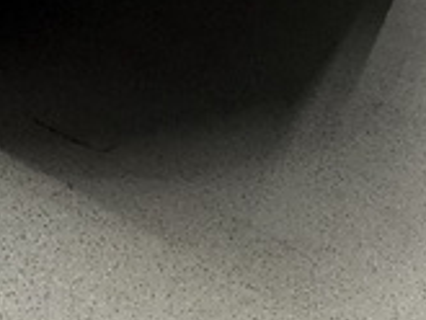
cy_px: -488
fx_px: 1071
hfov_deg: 19.6
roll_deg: +0.0
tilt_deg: -9.1
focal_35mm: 87
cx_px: -209
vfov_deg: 12.5
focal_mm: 2.22
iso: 160
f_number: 2.2
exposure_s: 1/99
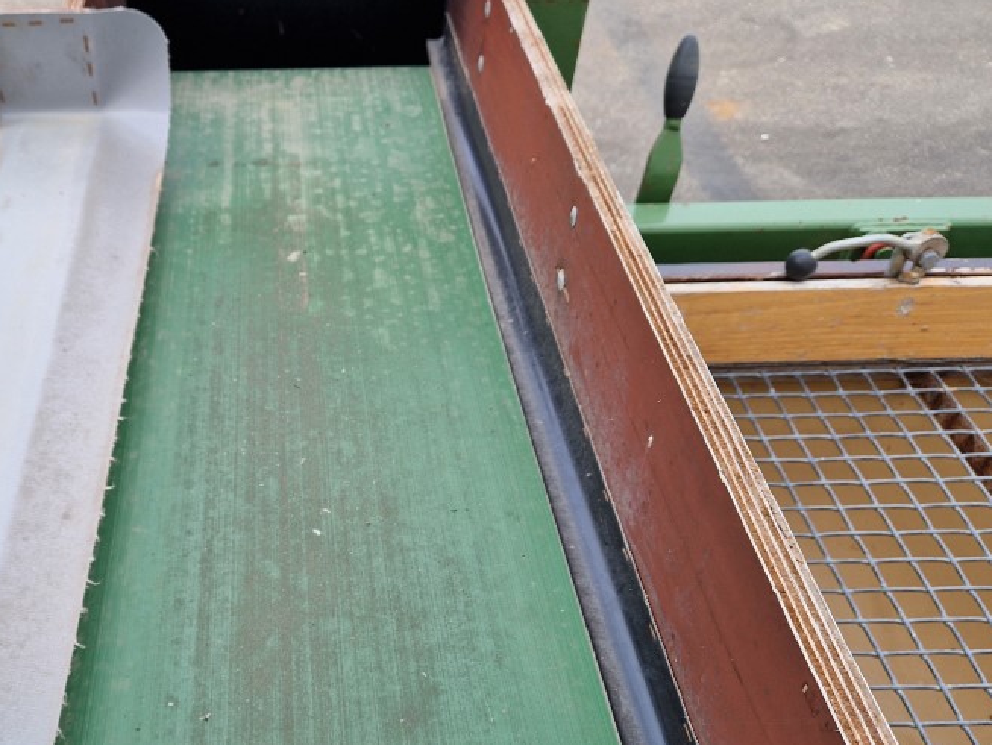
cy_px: 574
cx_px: 278
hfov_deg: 49.7
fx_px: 1032
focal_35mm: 36
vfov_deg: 38.5
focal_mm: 5.4
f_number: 1.8
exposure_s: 1/322
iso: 50
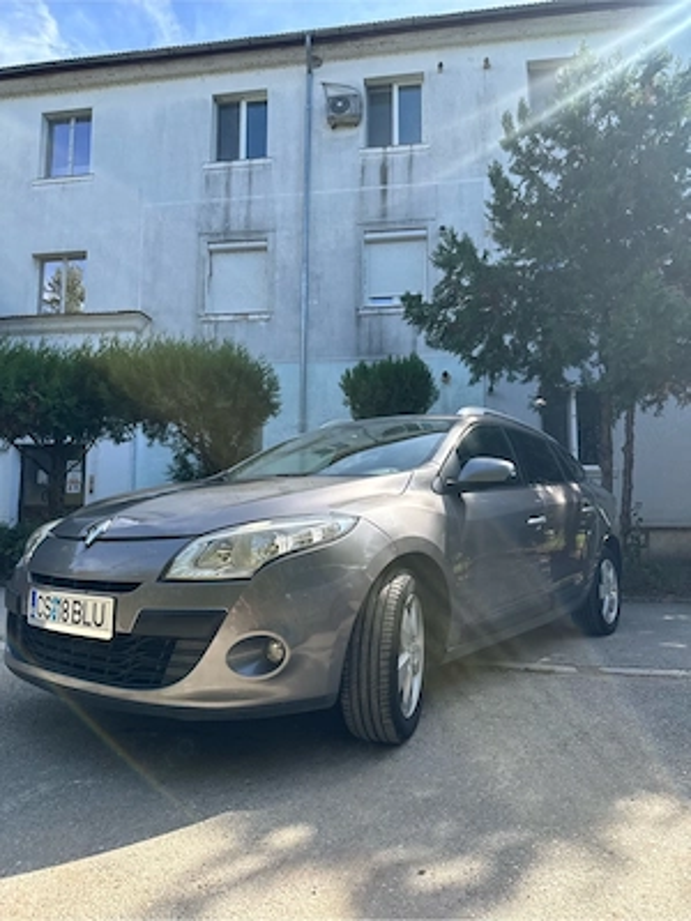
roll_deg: +0.2
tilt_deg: +8.0
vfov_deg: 71.6
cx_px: 346
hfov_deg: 56.8
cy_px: 460
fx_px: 639
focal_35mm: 24
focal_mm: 6.86
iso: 80
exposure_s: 1/1272
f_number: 1.78
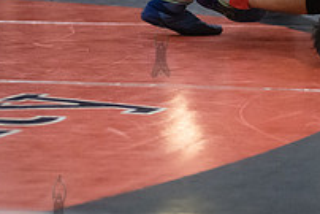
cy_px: -28
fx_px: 2046
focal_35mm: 230
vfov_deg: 6.0
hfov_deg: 8.9
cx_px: 364
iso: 8000
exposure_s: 1/500
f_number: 3.5
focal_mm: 80
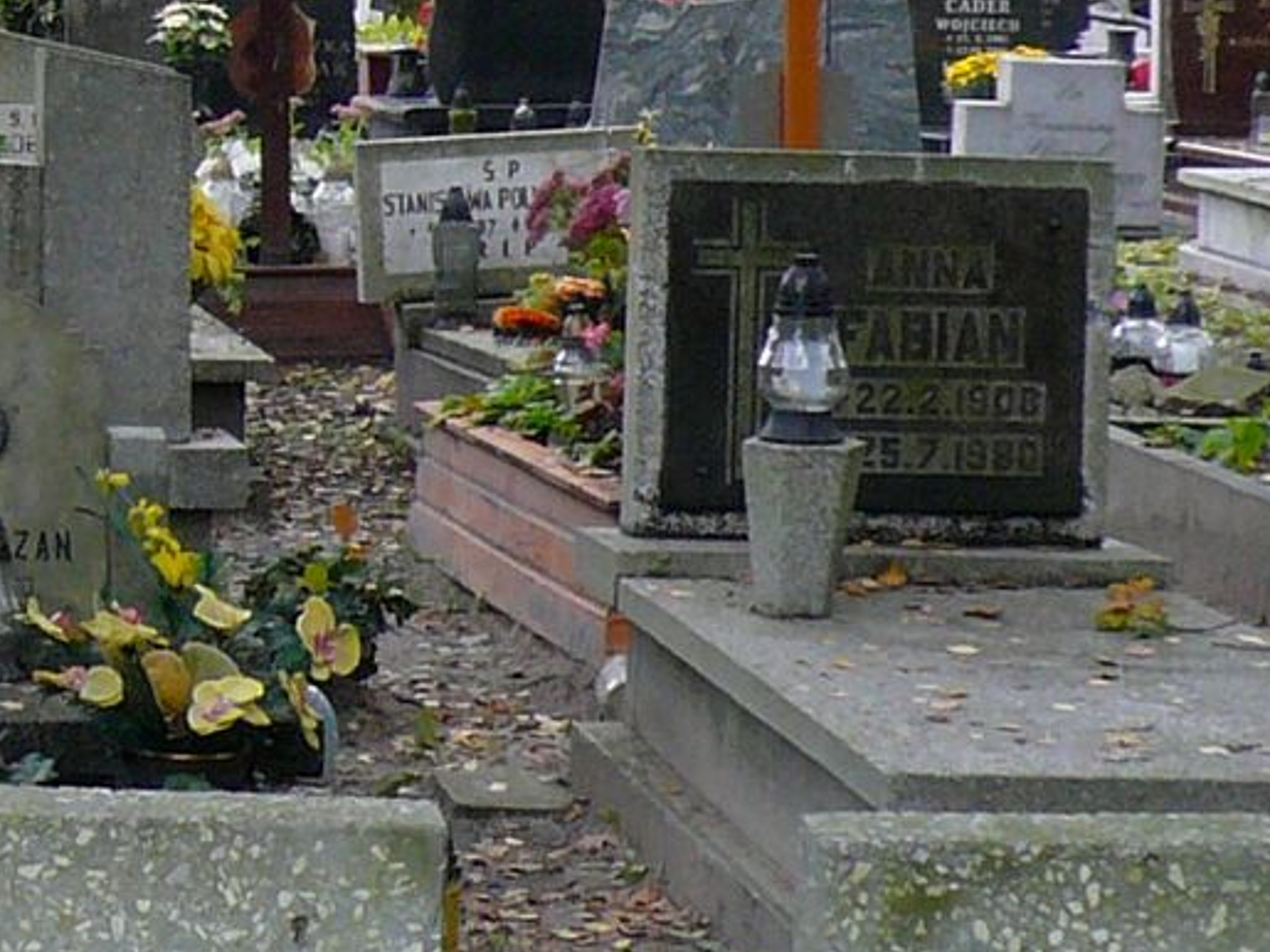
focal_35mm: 131
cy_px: 196
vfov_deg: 11.3
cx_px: -380
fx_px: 4805
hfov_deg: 14.4
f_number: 2.9
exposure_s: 1/60
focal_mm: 4.9
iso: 100
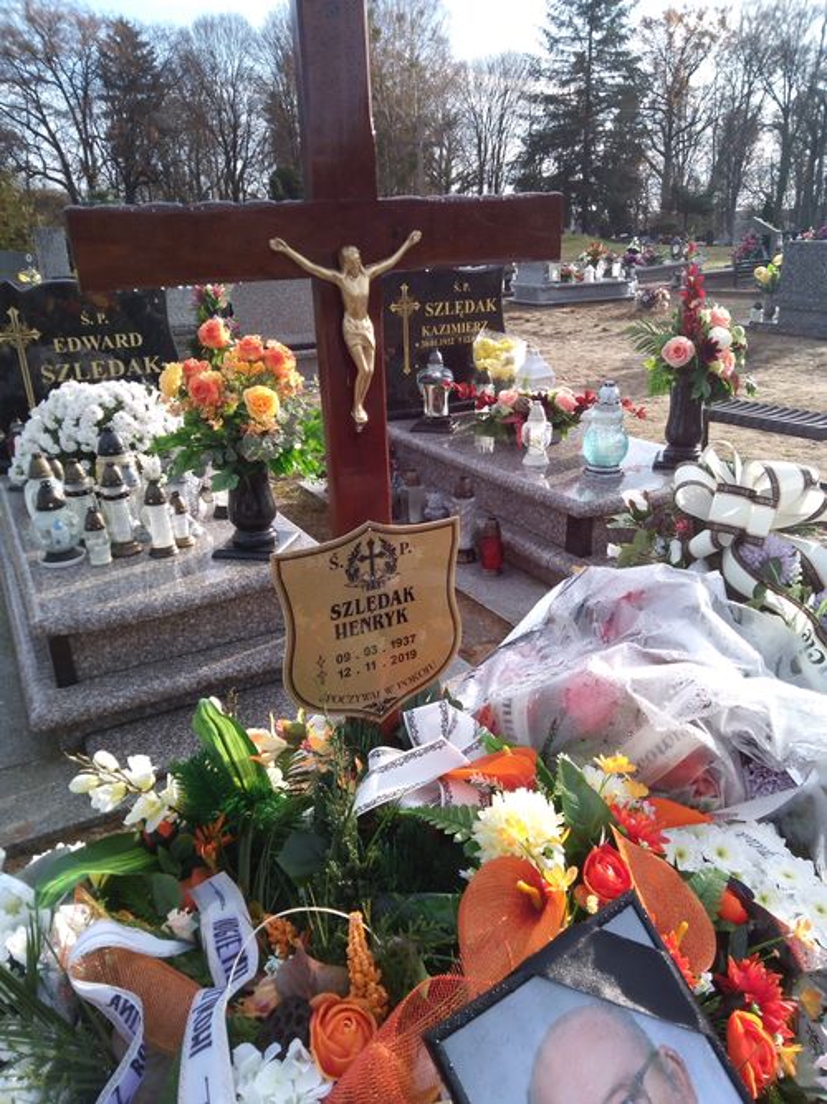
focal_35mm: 26
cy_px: 552
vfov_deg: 67.3
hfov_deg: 53.0
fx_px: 828
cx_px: 414
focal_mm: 3.46
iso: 100
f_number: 2.2
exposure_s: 1/430
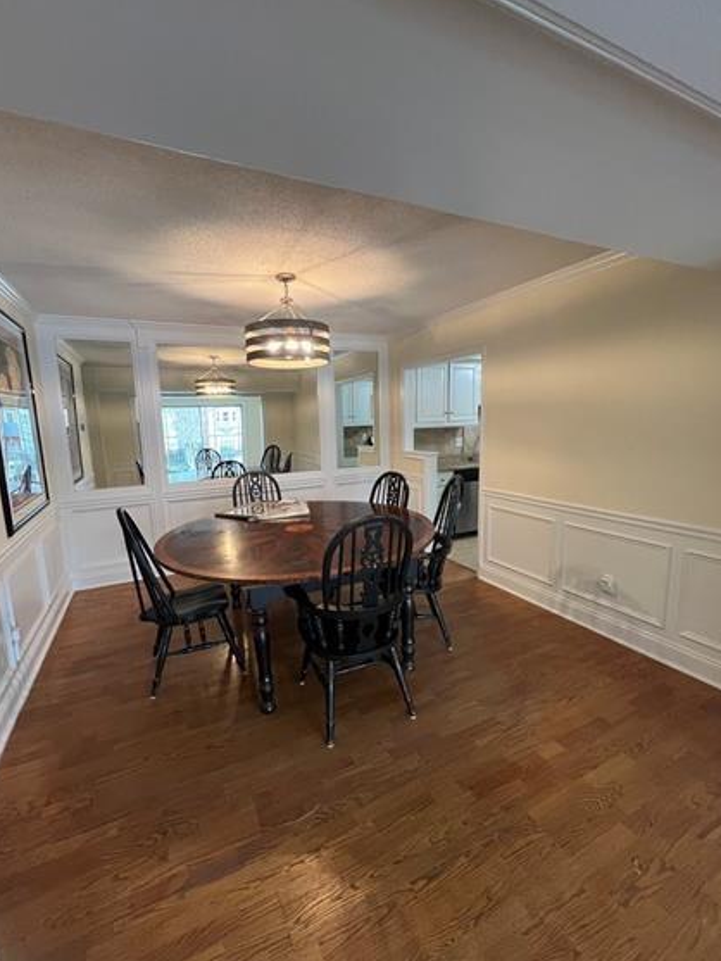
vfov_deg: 102.0
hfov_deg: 85.7
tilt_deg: -7.8
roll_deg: +1.4
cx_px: 350
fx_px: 389
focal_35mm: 14
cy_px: 485
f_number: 1.8
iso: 250
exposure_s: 1/60
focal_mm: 1.57
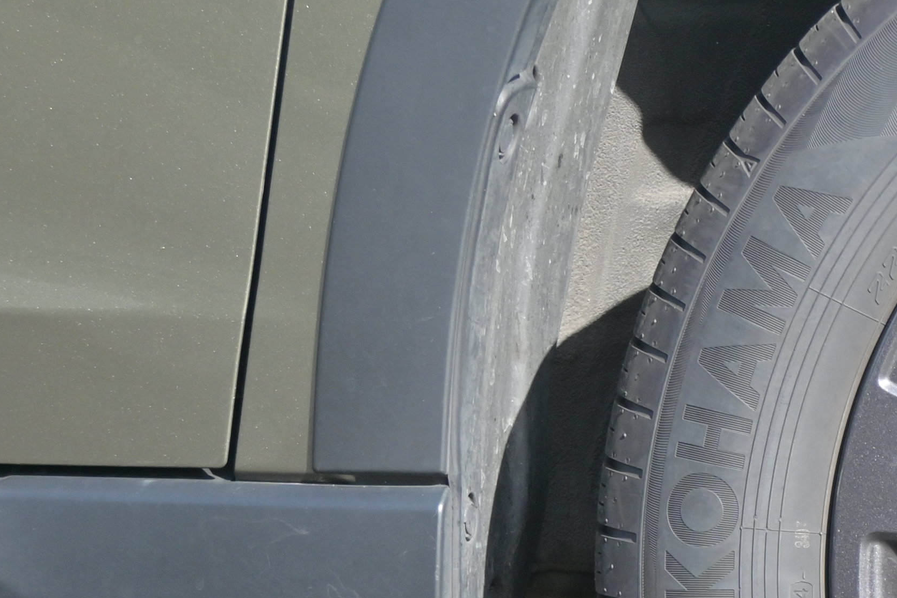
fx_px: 3489
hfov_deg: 13.7
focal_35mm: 140
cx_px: 1395
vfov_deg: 9.8
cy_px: 394
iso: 200
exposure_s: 1/800
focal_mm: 28
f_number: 4.5
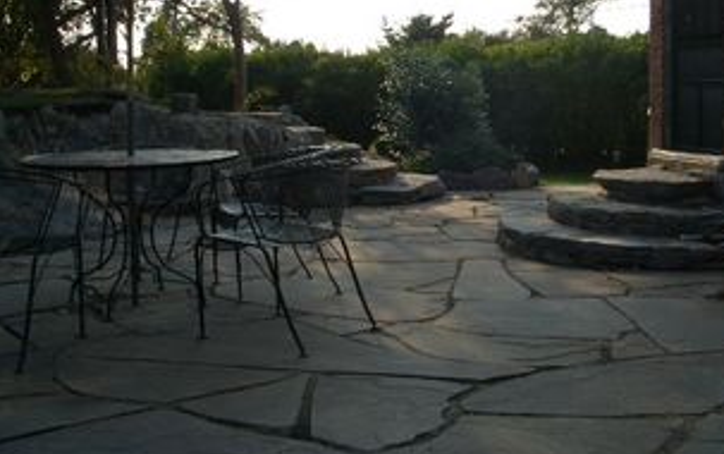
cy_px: 134
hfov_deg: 44.1
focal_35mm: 45
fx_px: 889
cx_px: 435
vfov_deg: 28.4
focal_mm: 5.8
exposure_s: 1/400
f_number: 4.3
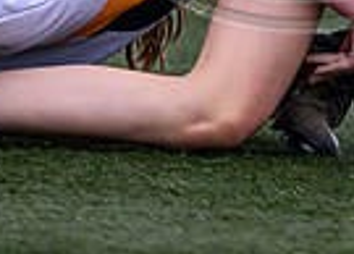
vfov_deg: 0.7
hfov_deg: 0.9
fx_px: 22173
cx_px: 525
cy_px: -345
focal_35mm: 2201
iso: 500
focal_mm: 400
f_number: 3.5
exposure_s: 1/1600
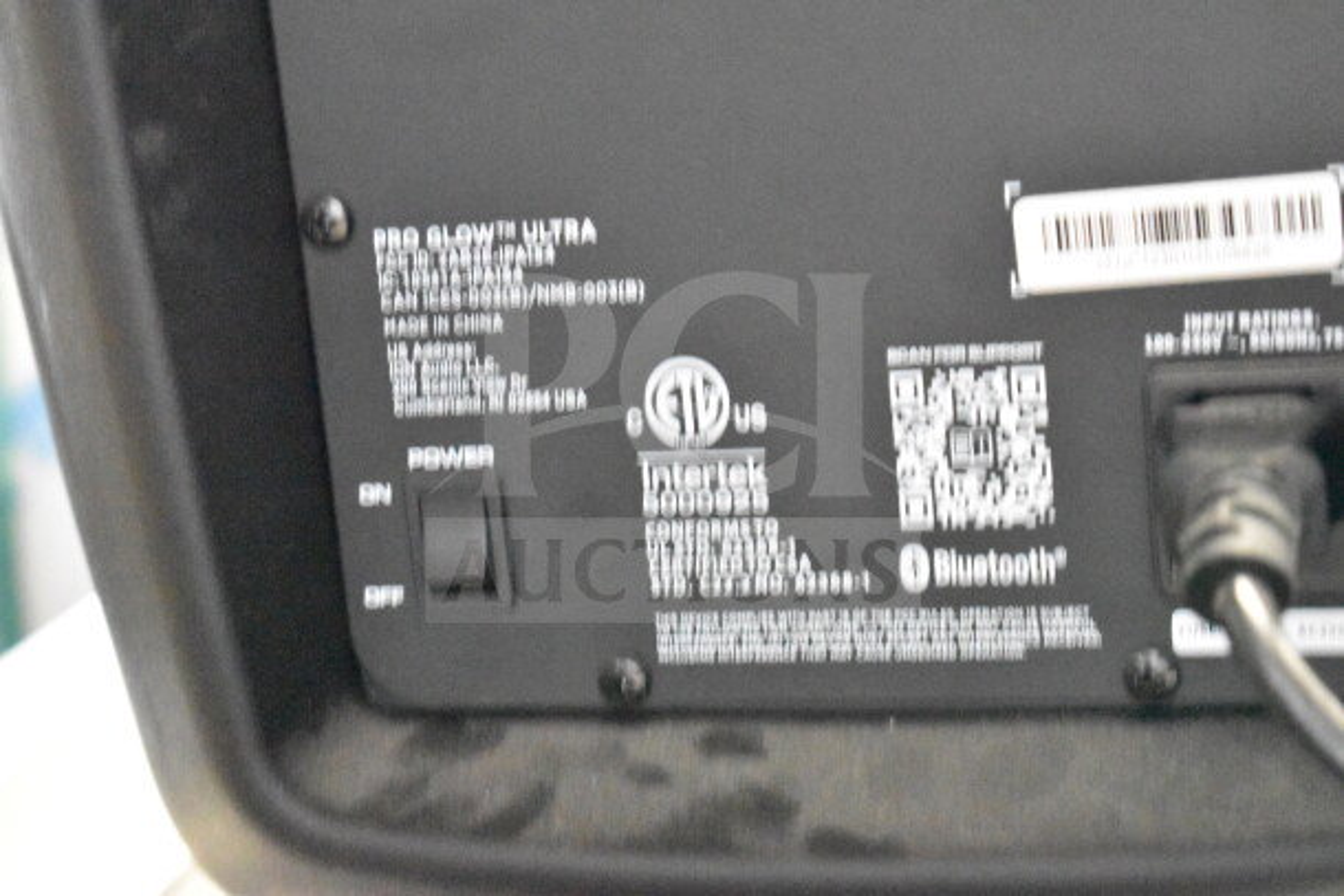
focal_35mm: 82
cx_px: 672
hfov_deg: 24.6
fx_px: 3081
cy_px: 448
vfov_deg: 16.6
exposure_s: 1/40
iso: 25600
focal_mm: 55
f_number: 5.6
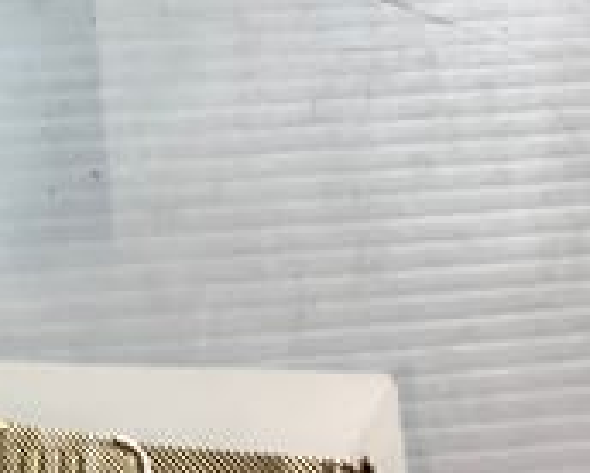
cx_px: -89
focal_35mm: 88
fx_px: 1538
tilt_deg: -72.1
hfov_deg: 20.5
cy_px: -26
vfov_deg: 17.0
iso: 80
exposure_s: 1/50
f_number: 2.4
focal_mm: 3.3
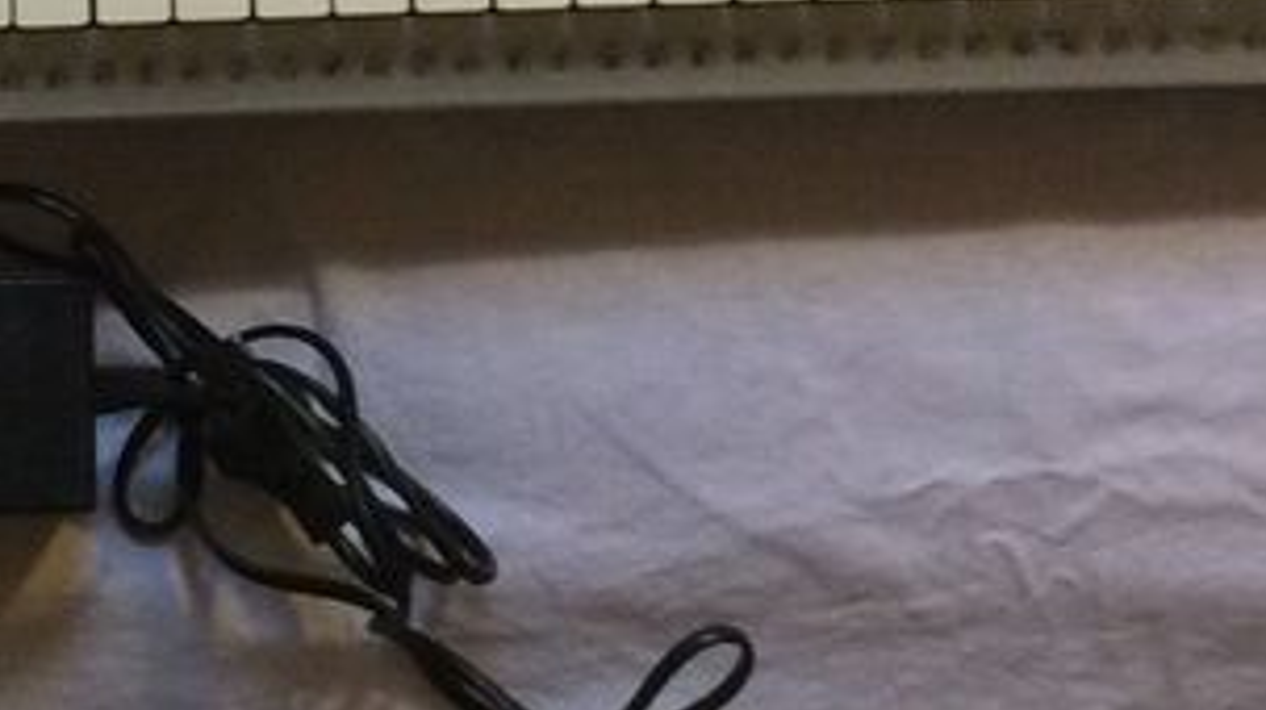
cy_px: -629
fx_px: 3858
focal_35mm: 115
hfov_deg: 18.4
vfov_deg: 9.9
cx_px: 180
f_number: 2.4
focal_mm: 3.3
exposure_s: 1/25
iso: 160
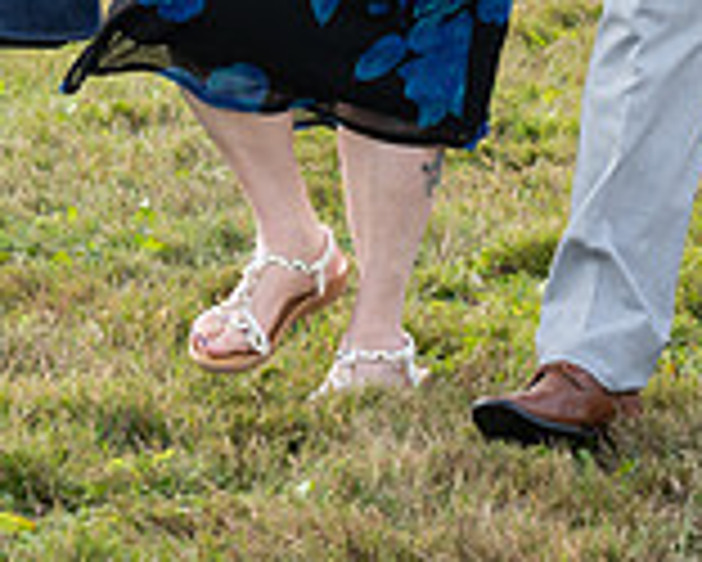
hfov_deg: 5.4
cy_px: -328
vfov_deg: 4.3
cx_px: 451
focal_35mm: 361
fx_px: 7505
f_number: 4.5
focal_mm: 89
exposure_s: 1/640
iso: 400
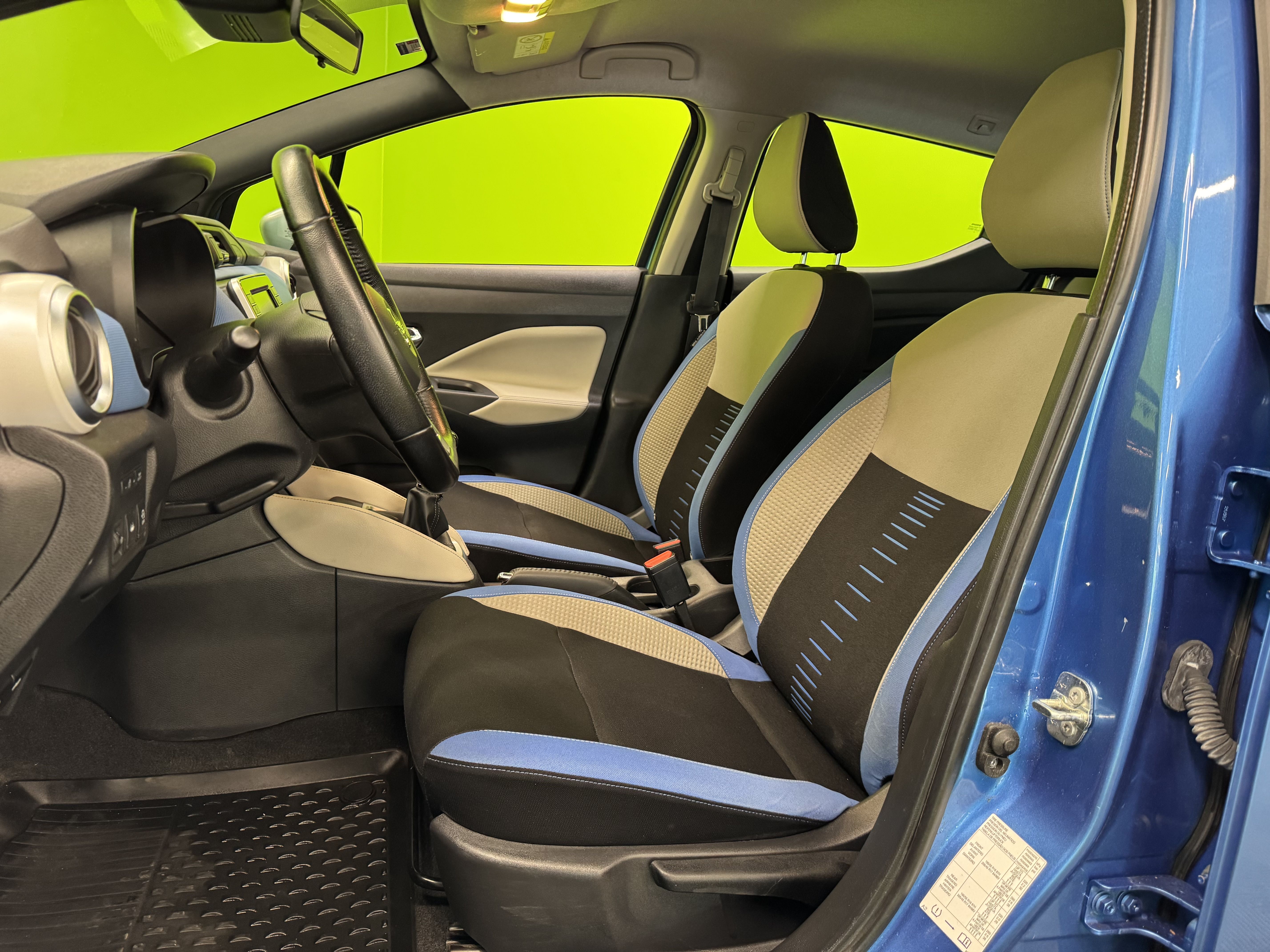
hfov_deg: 71.6
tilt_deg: -12.9
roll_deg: -4.6
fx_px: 881
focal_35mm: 24
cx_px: 635
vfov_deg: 56.8
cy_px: 476
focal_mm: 6.76
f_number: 1.78
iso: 400
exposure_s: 1/50
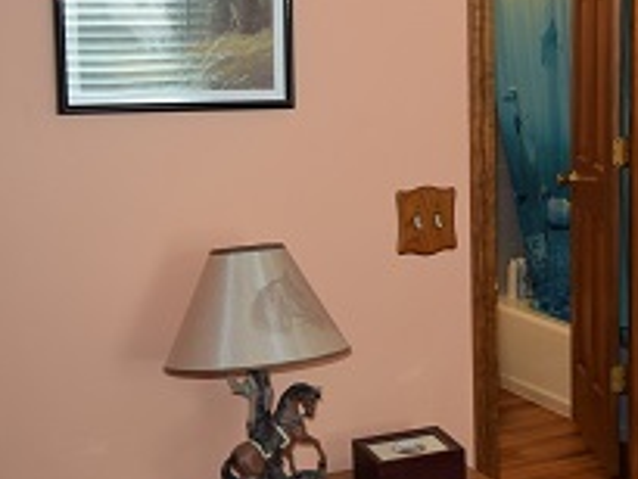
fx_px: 1402
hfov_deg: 23.4
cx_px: 769
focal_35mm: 76
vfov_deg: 19.4
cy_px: 252
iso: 800
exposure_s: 1/80
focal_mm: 18
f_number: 4.5
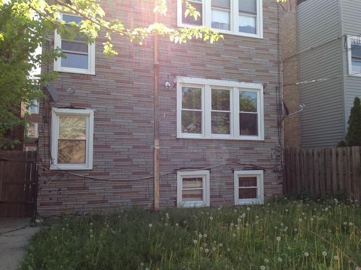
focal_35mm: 35
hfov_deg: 52.7
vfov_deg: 40.6
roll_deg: +0.7
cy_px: 135
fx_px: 364
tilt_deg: +4.8
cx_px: 180
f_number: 2.4
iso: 50
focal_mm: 4.28
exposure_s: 1/451
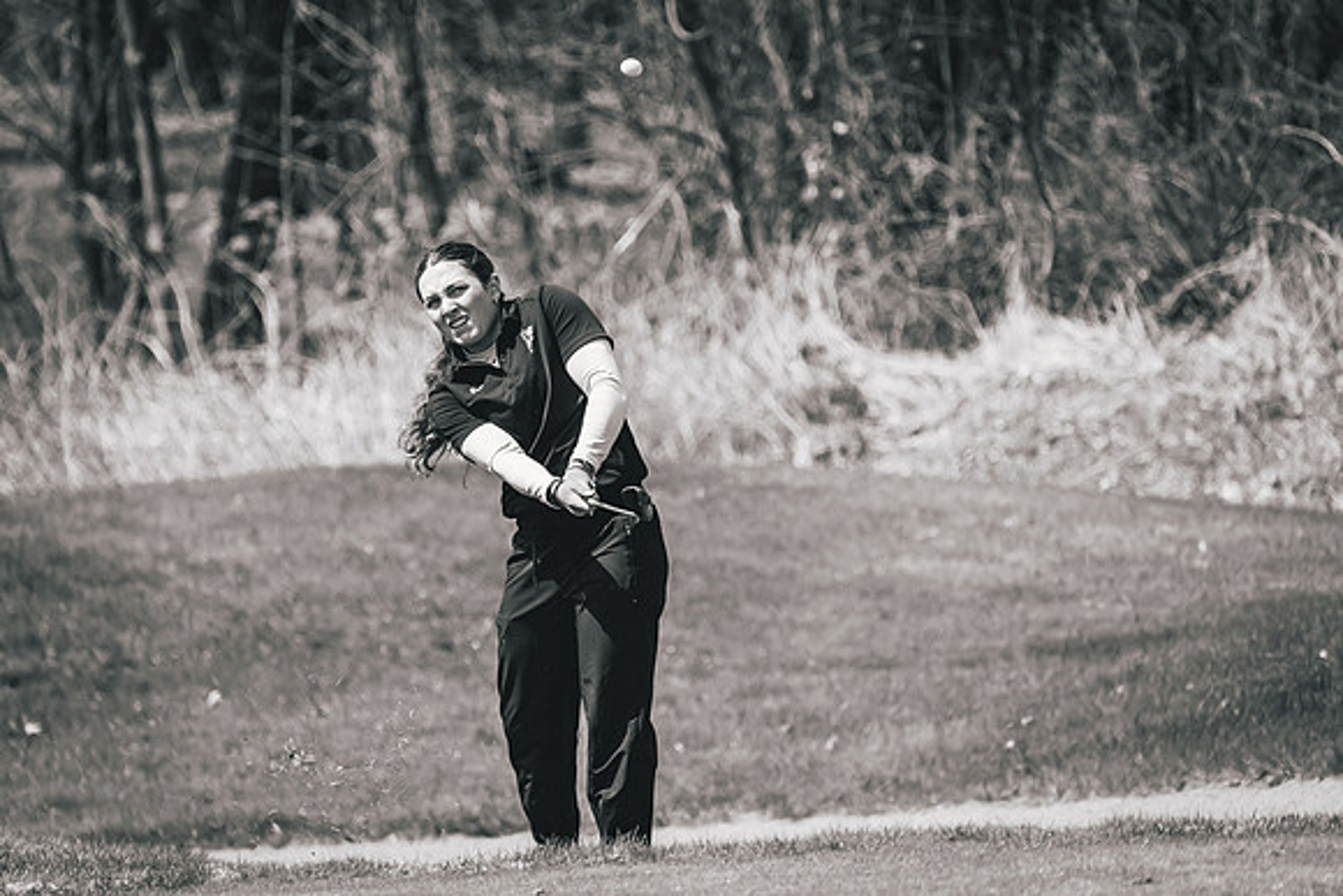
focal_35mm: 493
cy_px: 443
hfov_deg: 4.2
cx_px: 560
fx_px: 18391
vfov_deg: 2.8
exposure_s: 1/1600
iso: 640
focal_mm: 400
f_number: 7.1
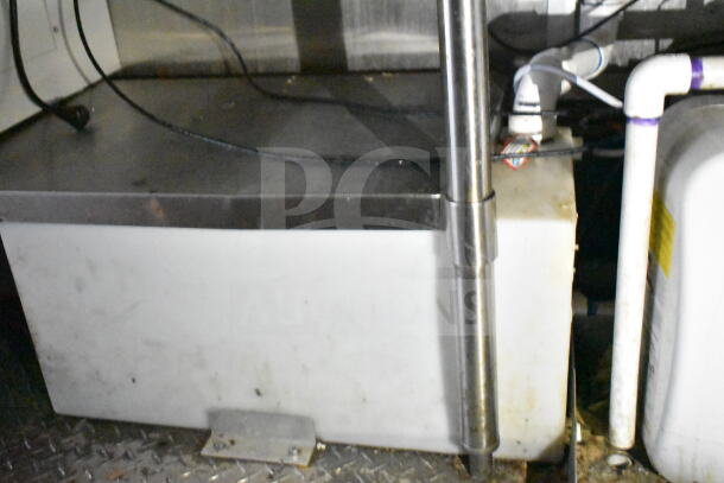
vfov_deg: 35.5
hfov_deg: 51.3
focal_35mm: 38
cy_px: 242
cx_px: 362
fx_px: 754
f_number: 4
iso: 25600
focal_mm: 25
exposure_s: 1/40
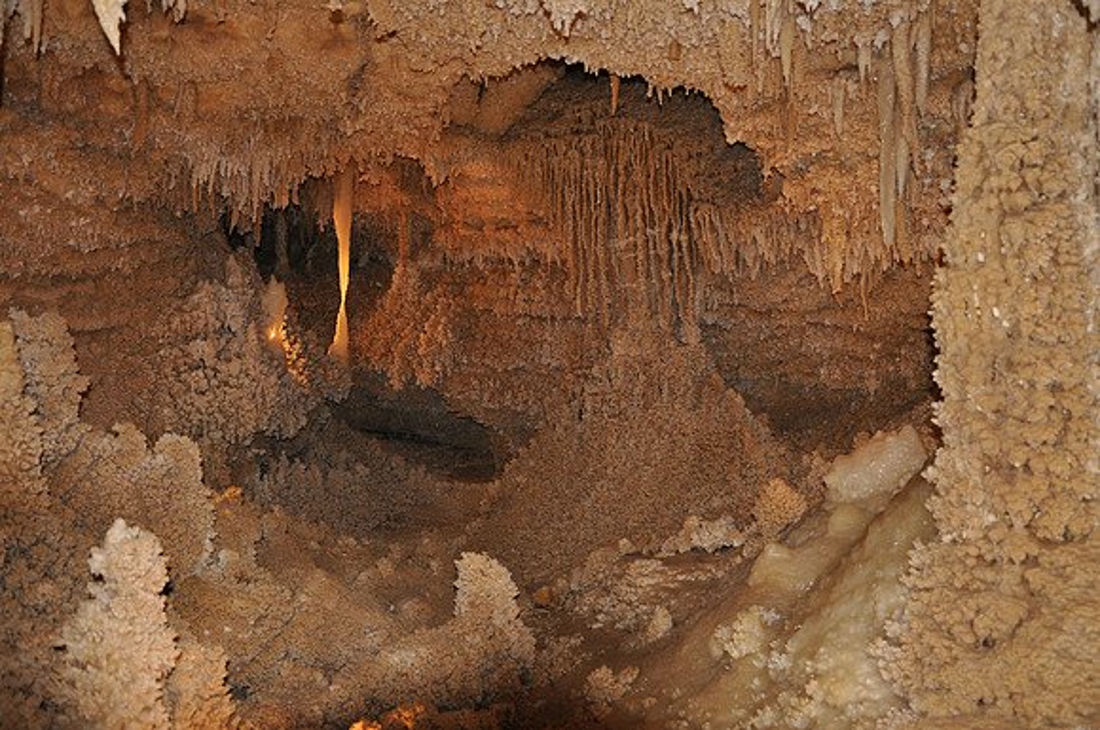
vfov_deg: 36.8
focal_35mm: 36
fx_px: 1098
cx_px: 550
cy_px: 365
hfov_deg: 53.2
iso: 800
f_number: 3.8
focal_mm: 24
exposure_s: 1/60
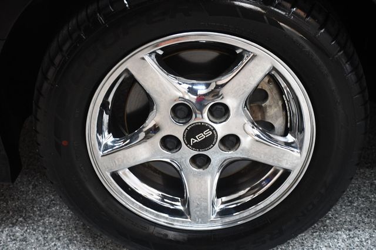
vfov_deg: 18.2
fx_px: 783
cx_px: 188
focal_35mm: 75
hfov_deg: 27.0
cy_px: 125
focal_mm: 50
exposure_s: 1/80
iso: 3200
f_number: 4.8
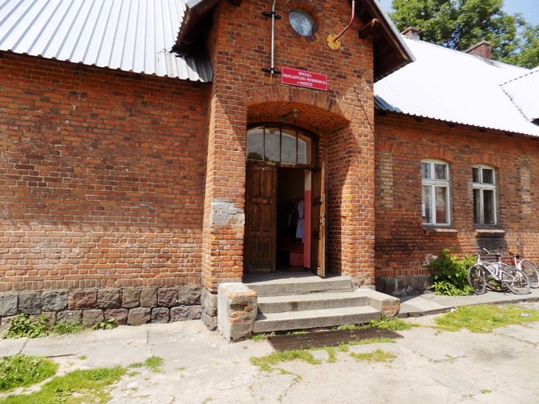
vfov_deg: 58.9
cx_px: 270
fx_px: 358
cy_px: 202
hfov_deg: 73.9
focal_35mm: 23
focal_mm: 4
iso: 80
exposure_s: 1/800
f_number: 3.1
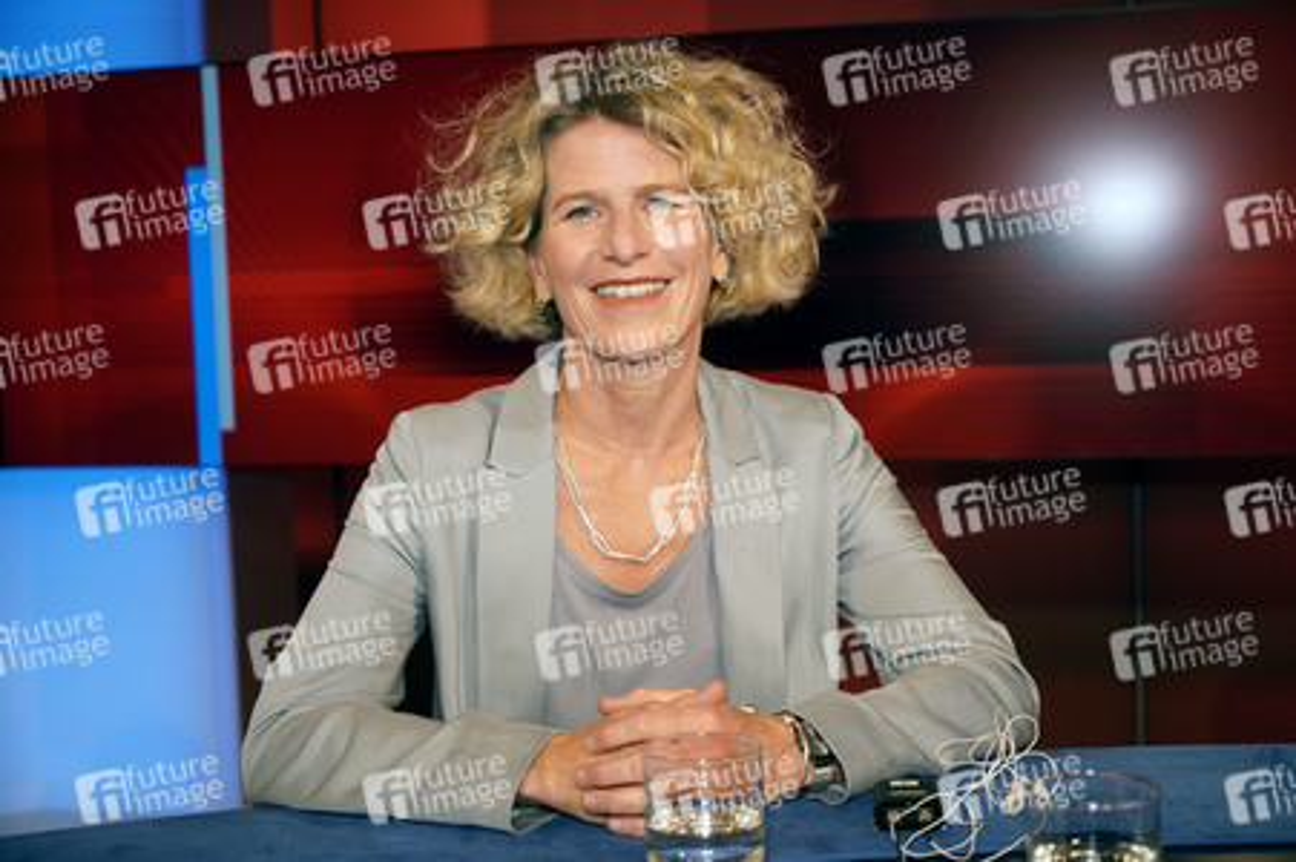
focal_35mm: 49
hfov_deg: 40.4
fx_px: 1763
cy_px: 431
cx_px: 648
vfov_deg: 27.5
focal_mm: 49
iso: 1600
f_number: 4.5
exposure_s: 1/160
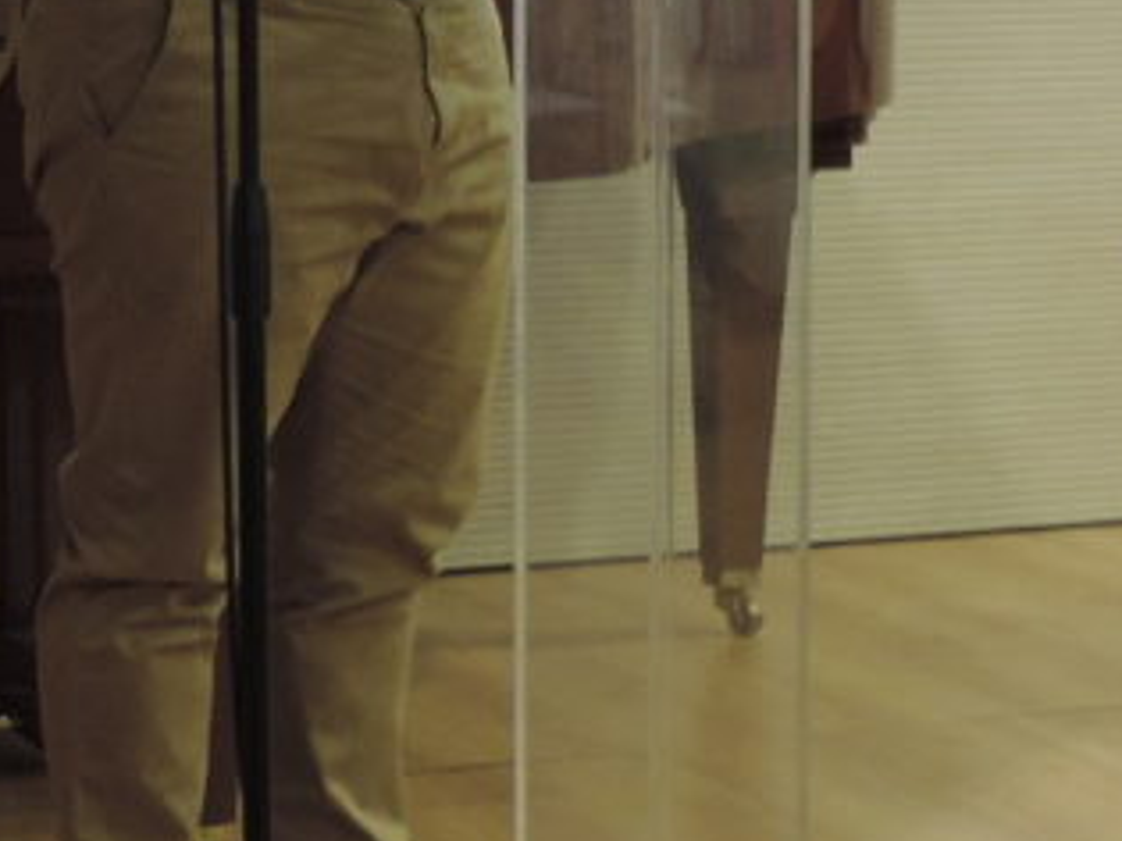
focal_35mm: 140
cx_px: 477
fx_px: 4536
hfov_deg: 14.1
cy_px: 121
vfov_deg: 10.5
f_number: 3.4
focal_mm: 7.6
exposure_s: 1/20
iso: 400
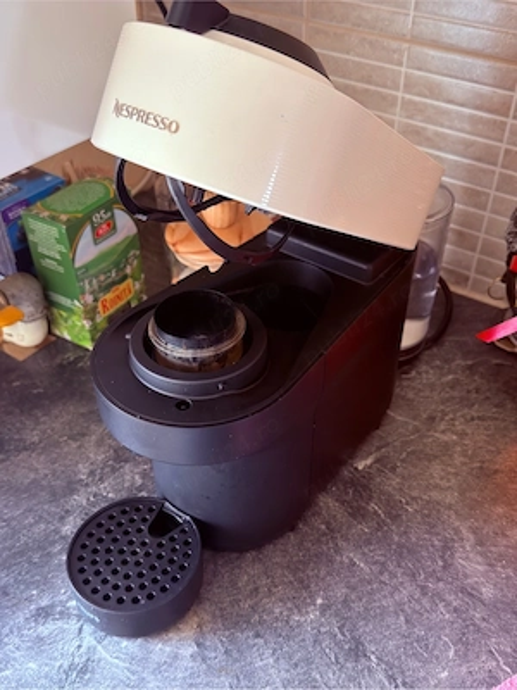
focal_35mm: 35
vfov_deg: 52.6
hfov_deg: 40.7
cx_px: 258
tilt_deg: -38.8
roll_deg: -0.4
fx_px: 697
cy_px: 345
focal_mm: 6.76
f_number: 1.78
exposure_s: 1/43
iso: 250
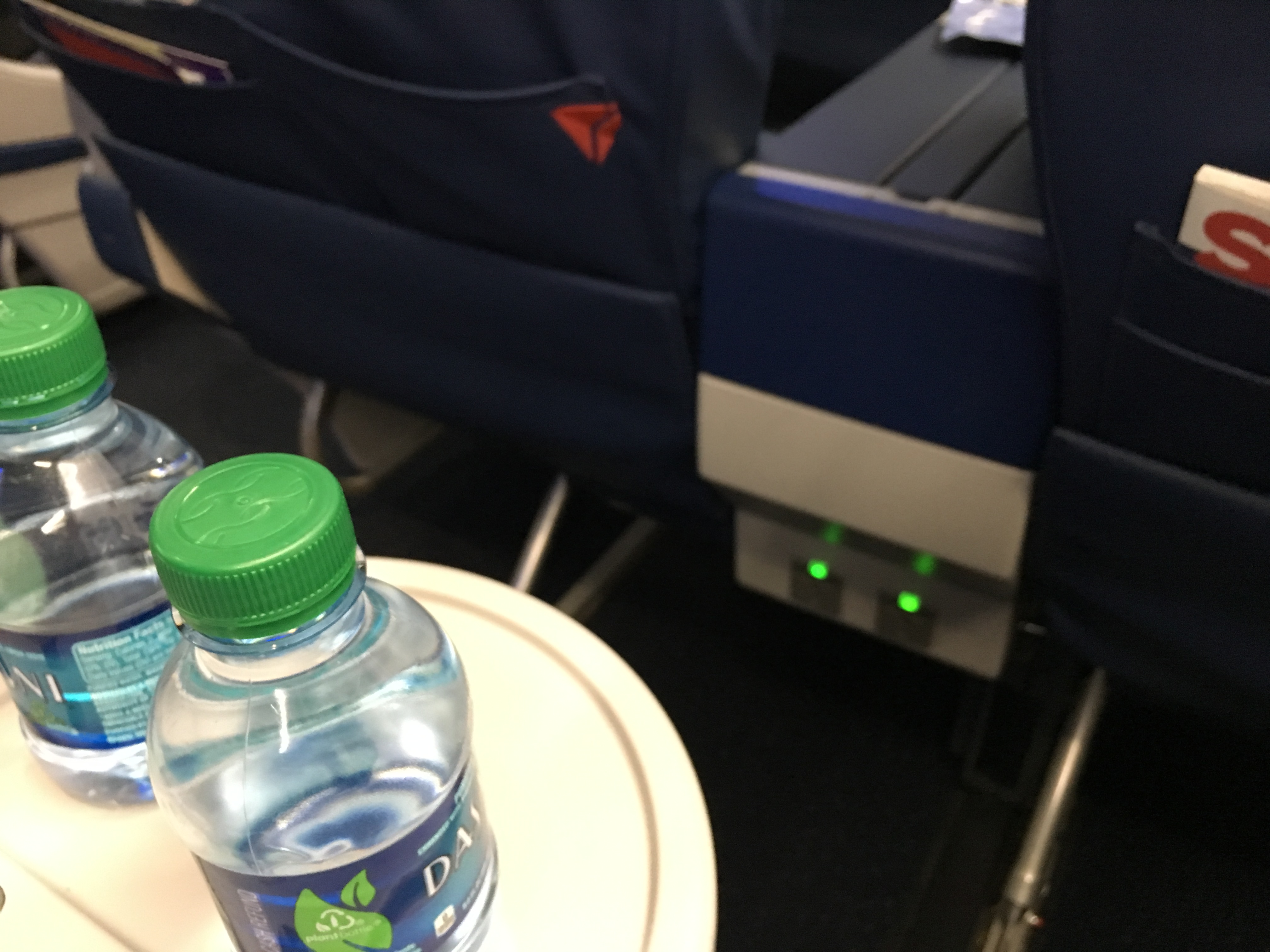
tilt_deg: -35.7
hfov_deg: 61.7
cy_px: 476
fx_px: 1064
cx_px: 635
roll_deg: +0.7
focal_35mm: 29
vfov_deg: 48.2
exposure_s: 1/15
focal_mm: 4.15
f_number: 2.2
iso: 500
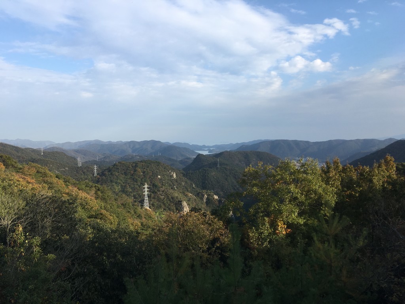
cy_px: 152
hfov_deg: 61.7
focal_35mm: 29
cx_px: 202
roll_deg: +0.3
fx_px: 339
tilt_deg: -3.8
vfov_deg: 48.2
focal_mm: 4.15
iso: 25
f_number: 2.2
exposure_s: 1/1040
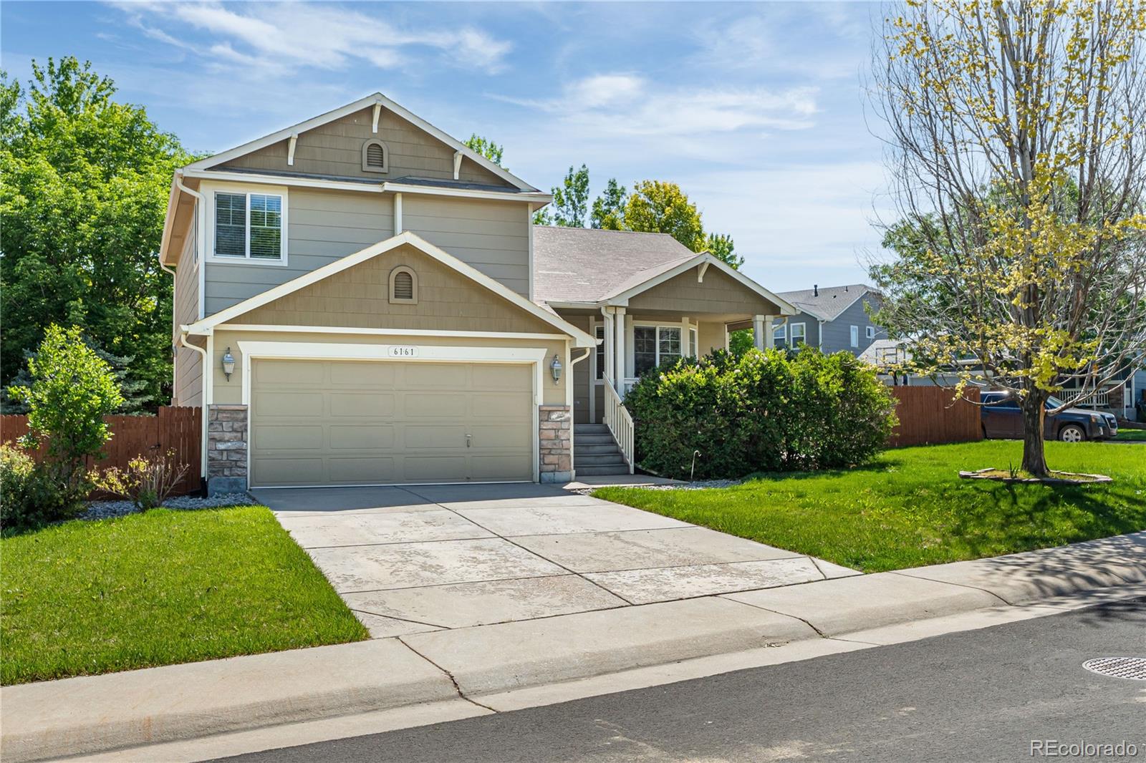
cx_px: 573
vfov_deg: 41.1
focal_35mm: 32
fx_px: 1018
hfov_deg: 58.7
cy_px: 382
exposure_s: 1/2500
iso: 400
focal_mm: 21.6
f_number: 9
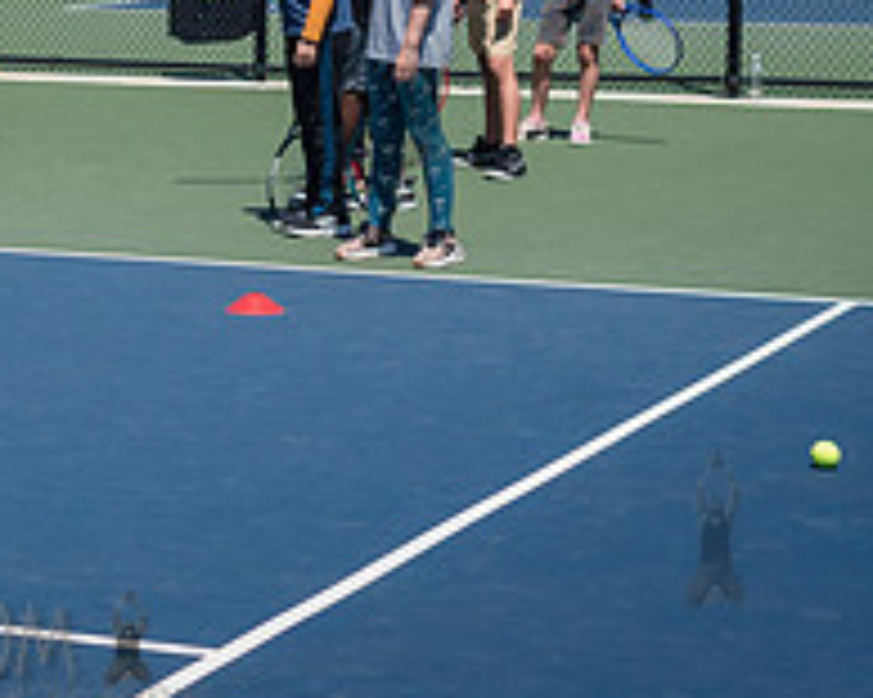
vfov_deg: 11.3
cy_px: -39
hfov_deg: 13.8
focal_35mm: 135
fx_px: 3486
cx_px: -247
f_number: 4
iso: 200
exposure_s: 1/2500
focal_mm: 35
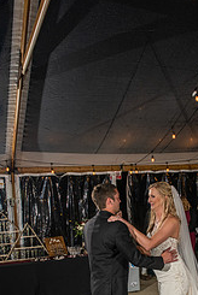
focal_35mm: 44
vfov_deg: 42.5
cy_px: 236
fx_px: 362
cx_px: 124
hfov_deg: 30.5
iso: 400
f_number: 5
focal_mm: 24
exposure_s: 1/125
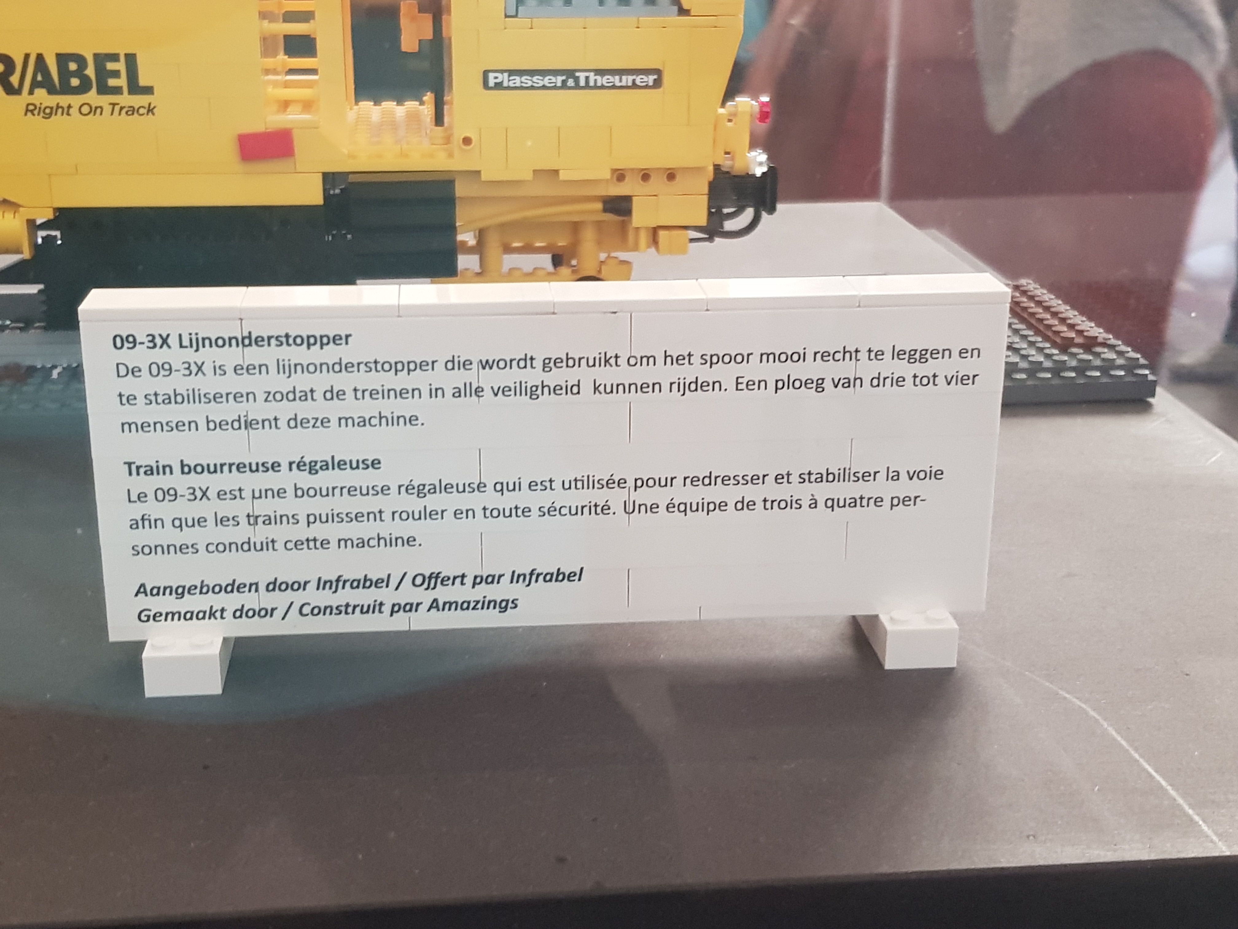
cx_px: 619
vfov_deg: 53.1
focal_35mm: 26
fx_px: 930
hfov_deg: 67.3
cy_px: 464
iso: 200
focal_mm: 4.2
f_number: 1.7
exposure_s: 1/33
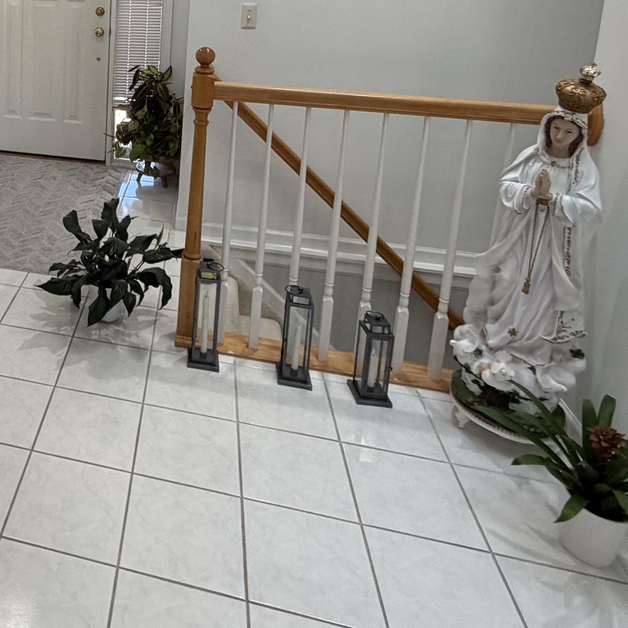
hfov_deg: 45.1
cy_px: 58
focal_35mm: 32
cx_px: 35
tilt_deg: -10.6
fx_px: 657
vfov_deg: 46.0
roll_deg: -1.0
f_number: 2.2
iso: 200
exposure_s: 1/120
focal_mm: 2.22
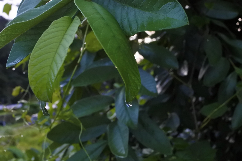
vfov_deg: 27.5
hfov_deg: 40.3
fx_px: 329
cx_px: 121
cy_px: 80
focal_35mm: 49
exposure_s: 1/640
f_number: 5.6
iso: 3200
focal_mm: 18.5
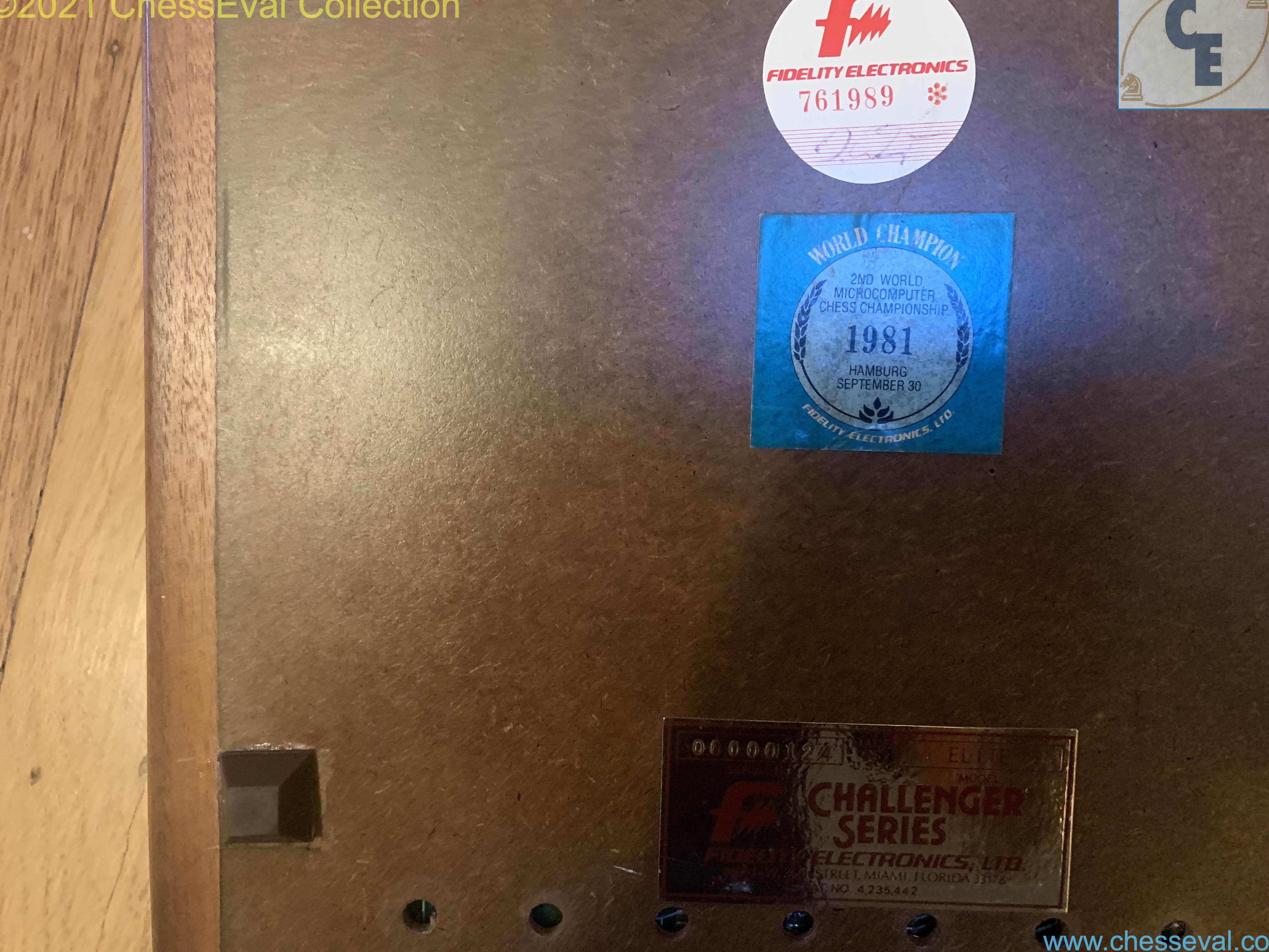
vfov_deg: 51.3
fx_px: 990
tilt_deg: -85.7
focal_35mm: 27
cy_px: 462
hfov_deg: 65.3
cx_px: 634
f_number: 1.8
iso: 640
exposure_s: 1/30
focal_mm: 4.25
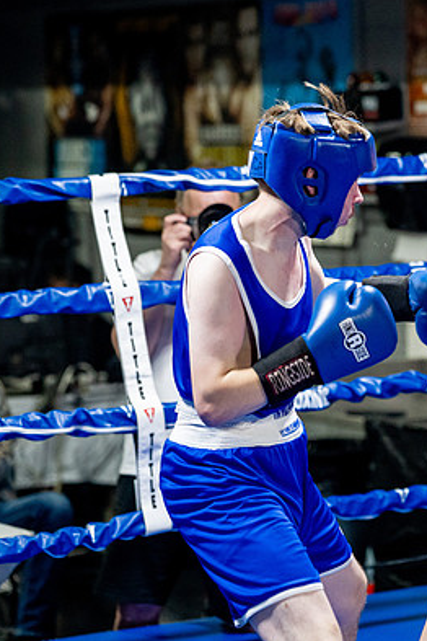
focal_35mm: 153
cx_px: 340
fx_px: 2722
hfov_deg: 9.0
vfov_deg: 13.4
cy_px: 255
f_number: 2
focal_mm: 84
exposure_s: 1/1000
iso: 4000
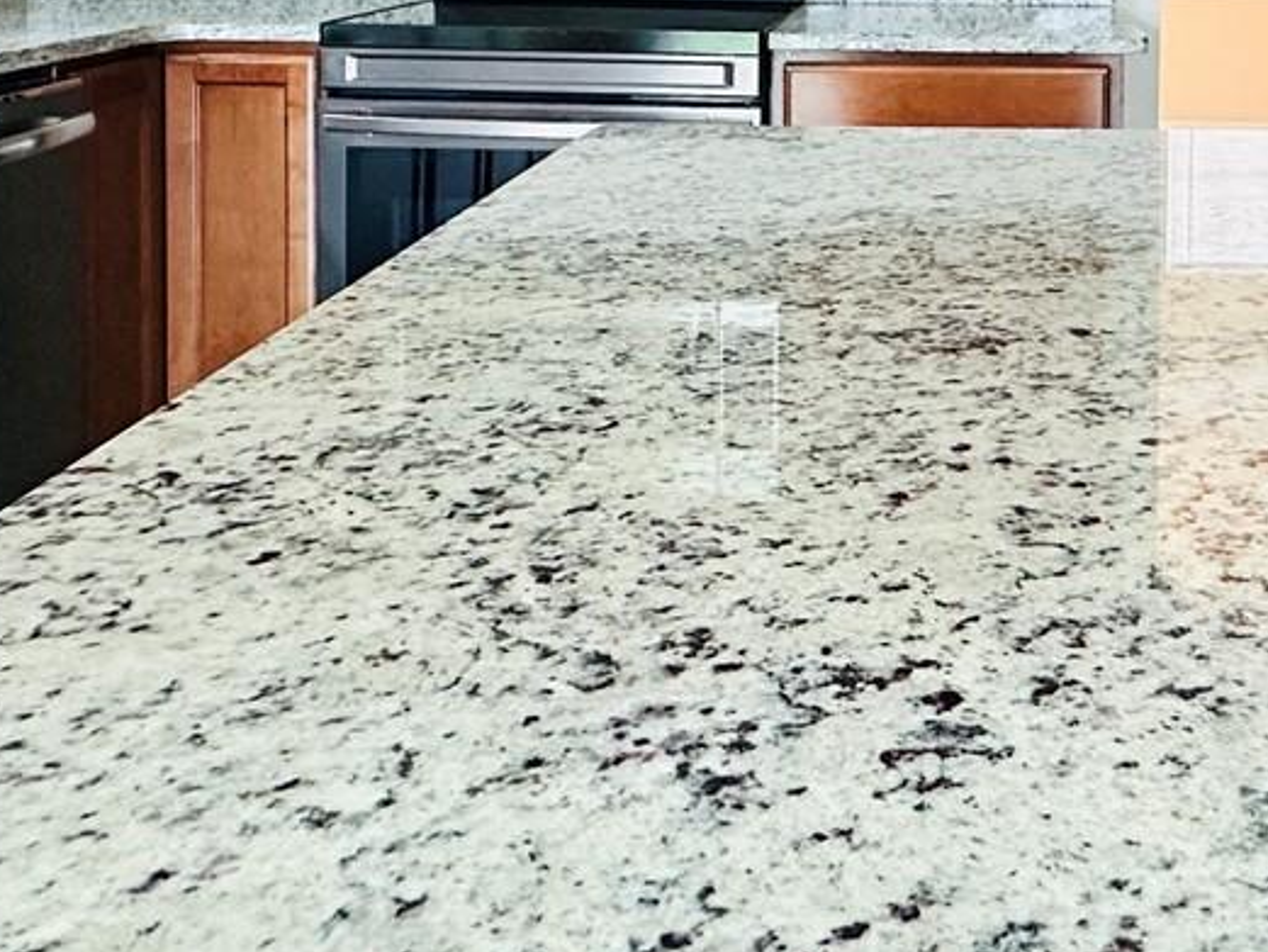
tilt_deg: -1.6
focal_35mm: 43
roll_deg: -0.8
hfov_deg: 42.6
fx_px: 1575
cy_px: -49
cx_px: 937
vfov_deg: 30.6
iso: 500
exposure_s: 1/60
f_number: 2.2
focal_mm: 2.22
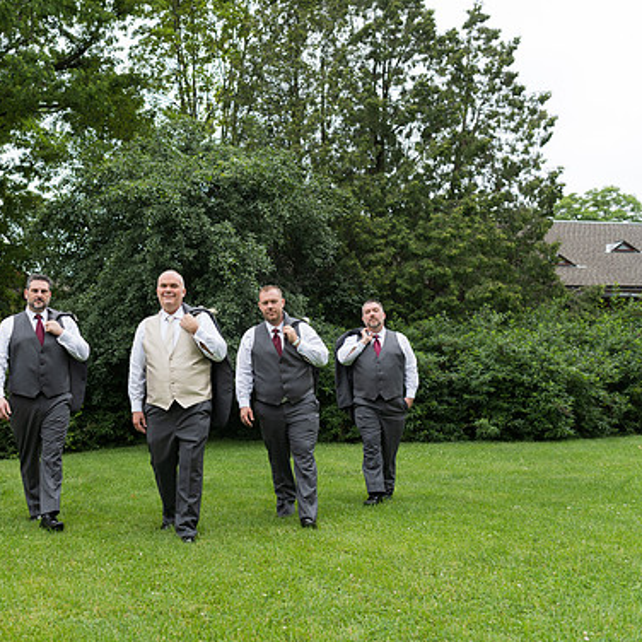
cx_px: 172
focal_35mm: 38
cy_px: 315
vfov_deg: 43.9
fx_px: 797
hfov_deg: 42.7
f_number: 2.8
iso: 64
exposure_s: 1/320
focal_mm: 29
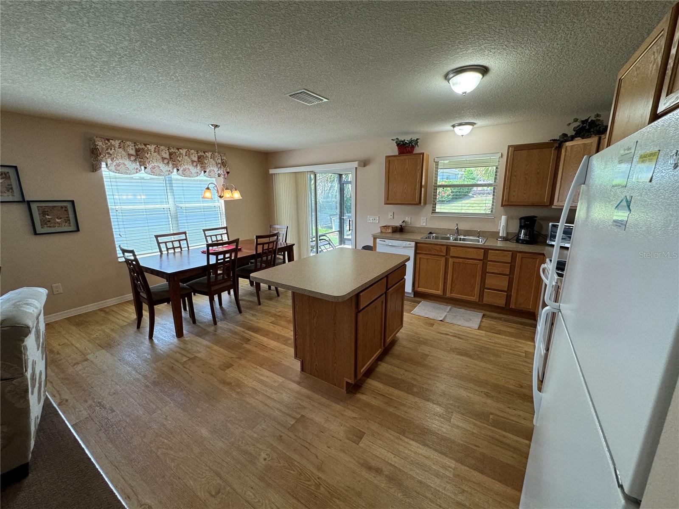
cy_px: 254
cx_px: 340
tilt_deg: -12.7
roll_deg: +0.6
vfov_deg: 85.7
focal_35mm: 14
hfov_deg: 102.1
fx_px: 275
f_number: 2.2
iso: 200
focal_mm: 2.22
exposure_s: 1/120
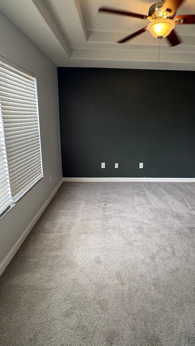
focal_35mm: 20
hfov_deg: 55.5
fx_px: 184
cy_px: 157
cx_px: 116
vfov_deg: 86.4
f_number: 2.2
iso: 160
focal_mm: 2.22
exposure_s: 1/120
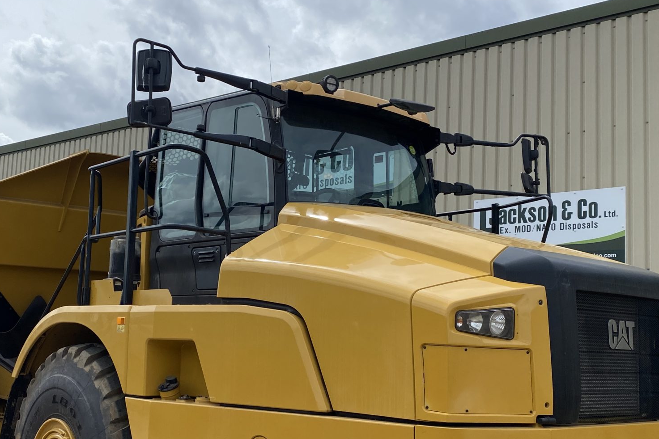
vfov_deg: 28.6
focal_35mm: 47
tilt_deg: +7.3
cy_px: 244
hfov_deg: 41.8
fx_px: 860
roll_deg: -3.1
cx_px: 289
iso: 32
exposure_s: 1/5495
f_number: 1.8
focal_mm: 4.25
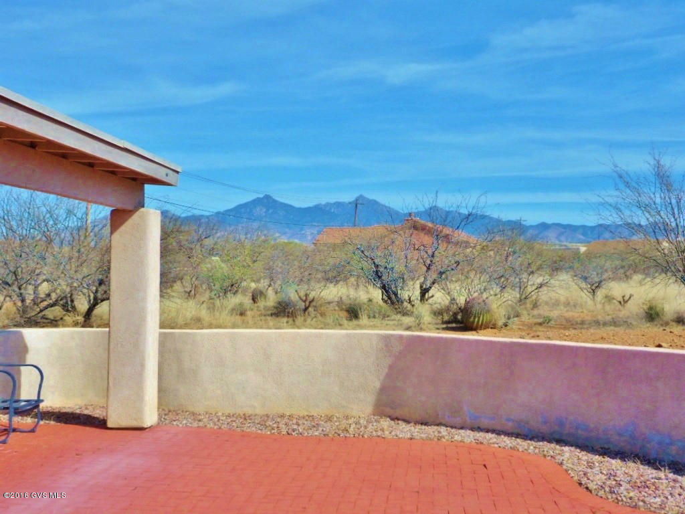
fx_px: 1029
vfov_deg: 28.0
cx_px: 342
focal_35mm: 52
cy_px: 257
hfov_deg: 36.8
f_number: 4.3
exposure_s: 1/1000
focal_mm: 8.1
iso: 80
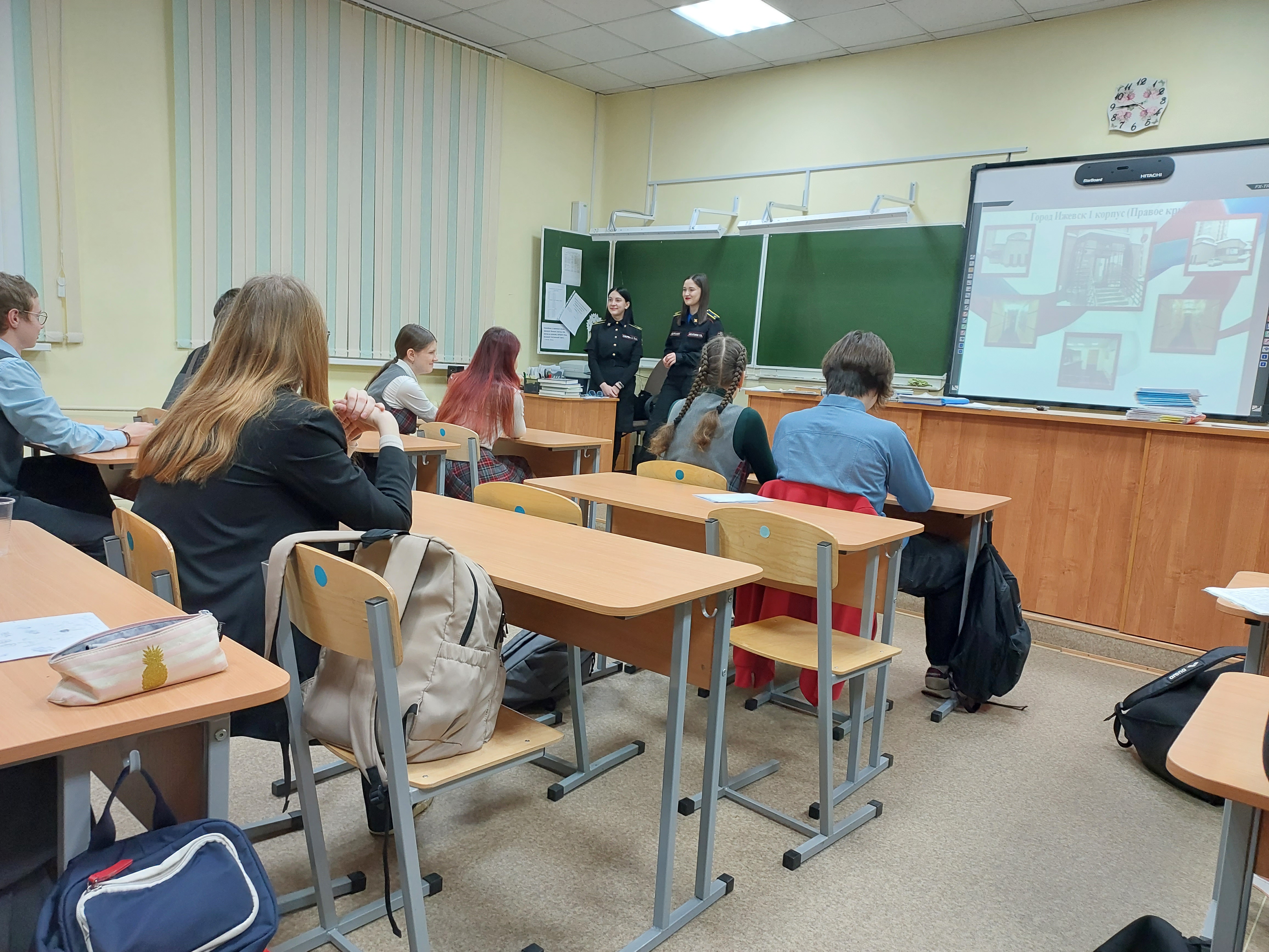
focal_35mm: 28
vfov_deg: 49.7
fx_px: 1026
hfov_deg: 63.4
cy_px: 476
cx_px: 634
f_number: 1.8
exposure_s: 1/50
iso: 250
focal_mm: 5.32
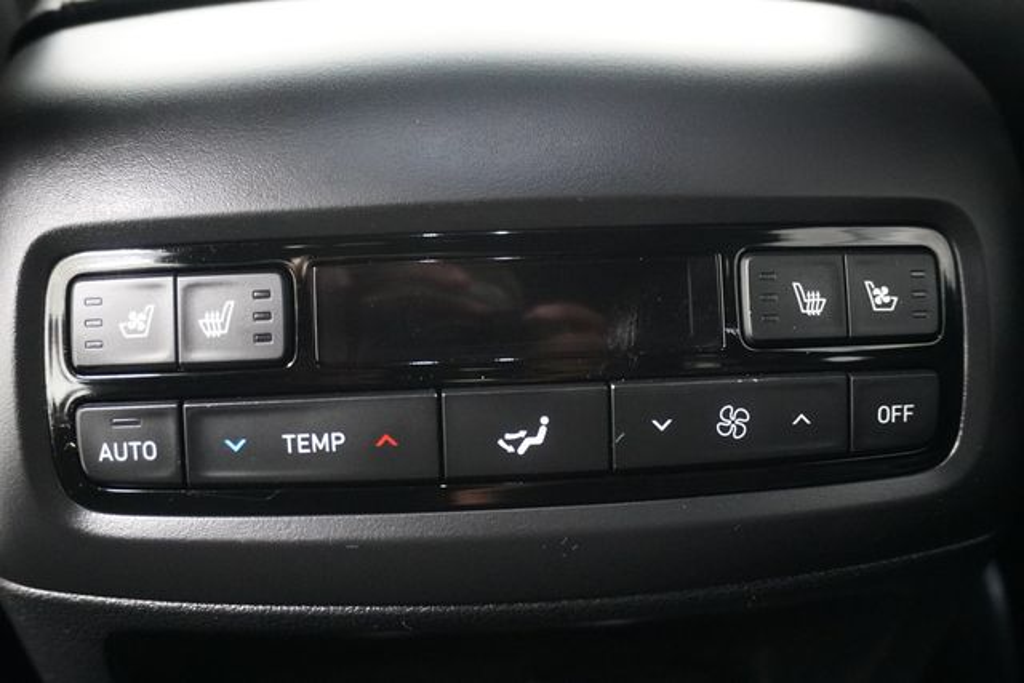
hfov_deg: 51.9
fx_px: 1053
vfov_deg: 36.0
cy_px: 342
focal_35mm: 37
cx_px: 512
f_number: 4.5
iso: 10000
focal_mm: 25
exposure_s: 1/60
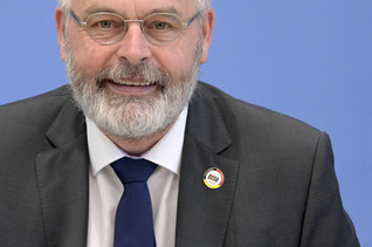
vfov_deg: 9.6
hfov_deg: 14.5
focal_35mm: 142
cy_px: 78
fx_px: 1465
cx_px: 136
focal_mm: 100
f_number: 5.6
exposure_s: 1/400
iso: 4000
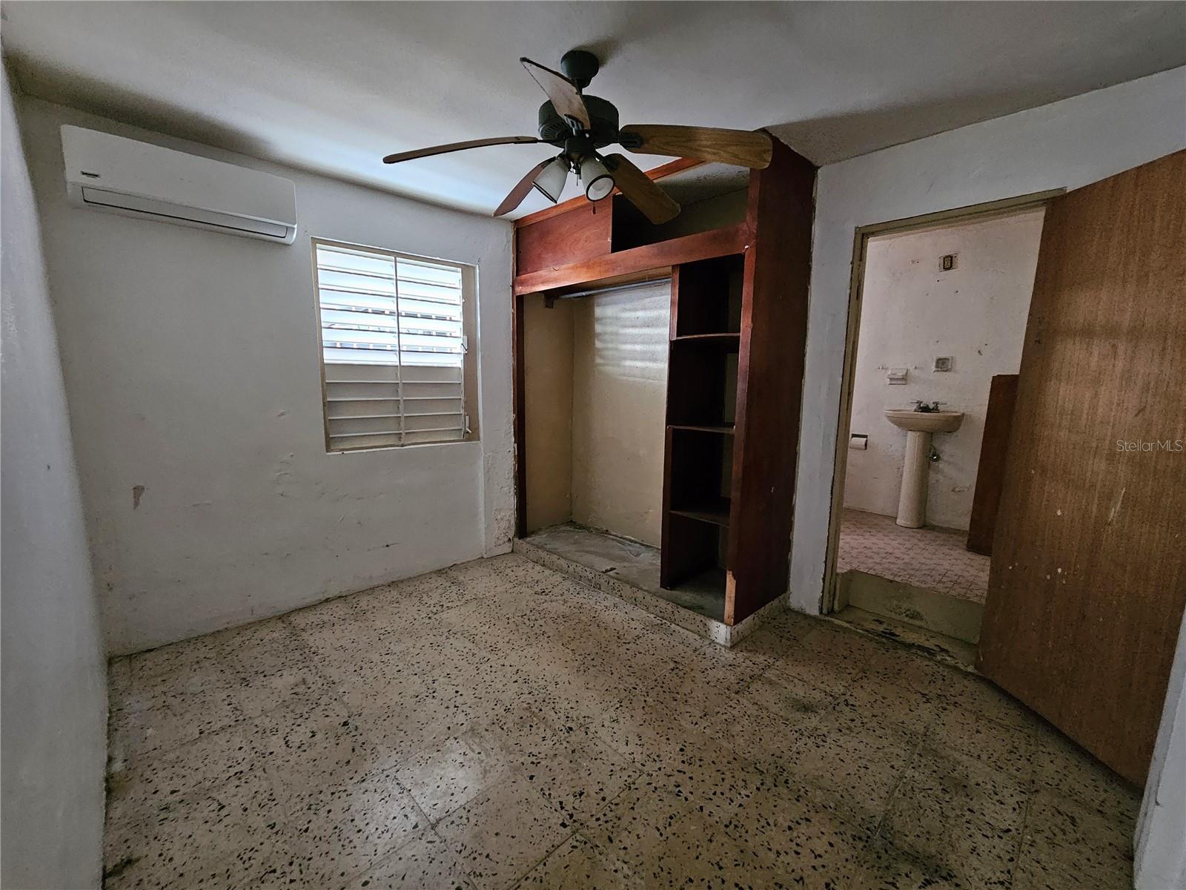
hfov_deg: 106.2
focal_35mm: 13
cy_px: 445
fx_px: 445
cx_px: 593
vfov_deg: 89.9
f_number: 2.2
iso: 1000
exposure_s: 1/24
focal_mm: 2.2
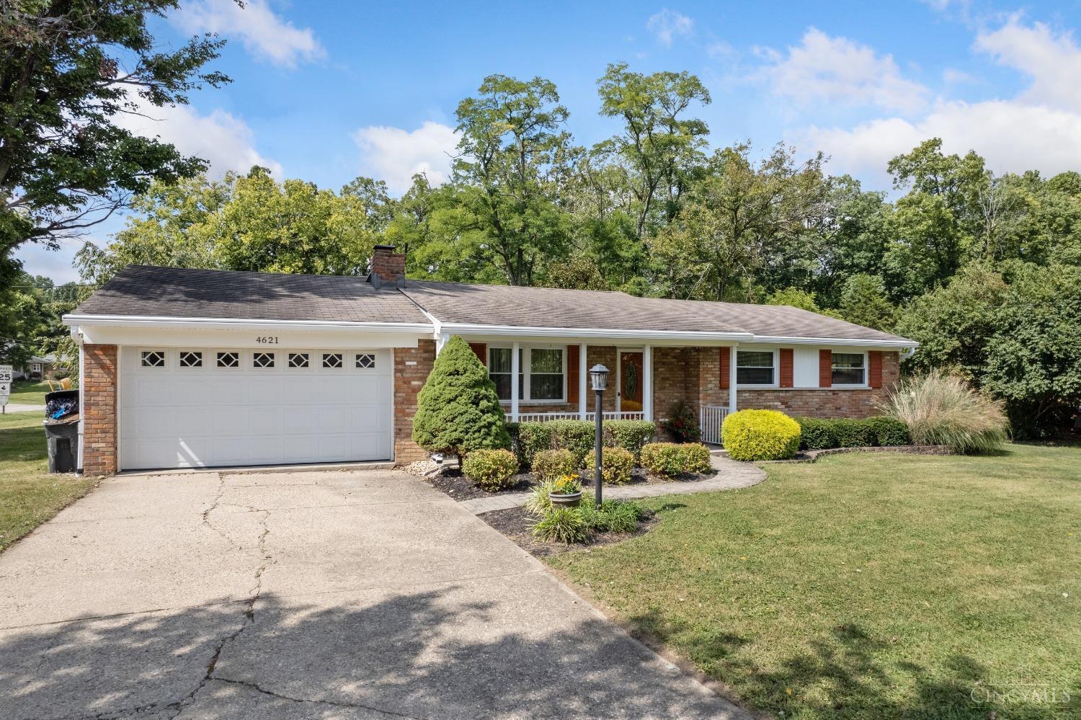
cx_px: 540
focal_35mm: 22
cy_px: 360
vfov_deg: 57.2
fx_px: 660
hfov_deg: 78.6
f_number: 2.8
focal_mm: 8.38
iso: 130
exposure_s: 1/2500
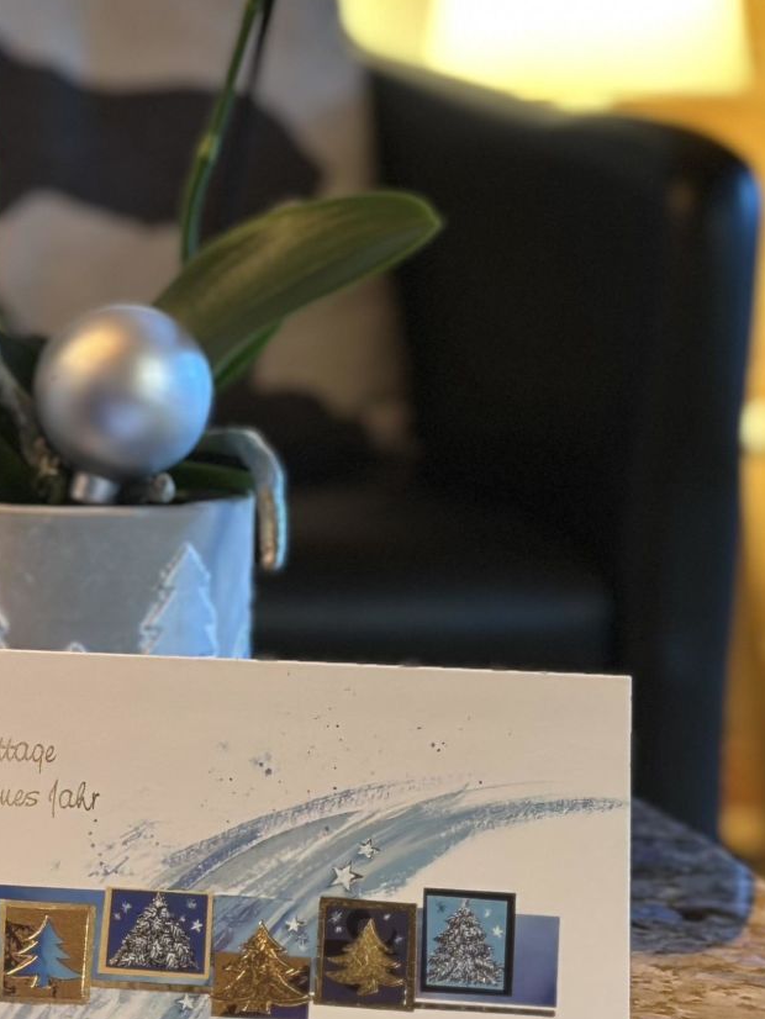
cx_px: -9
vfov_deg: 16.5
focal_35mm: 119
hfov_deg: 12.3
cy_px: 326
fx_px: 3505
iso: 200
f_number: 1.78
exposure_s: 1/50
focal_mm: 6.86
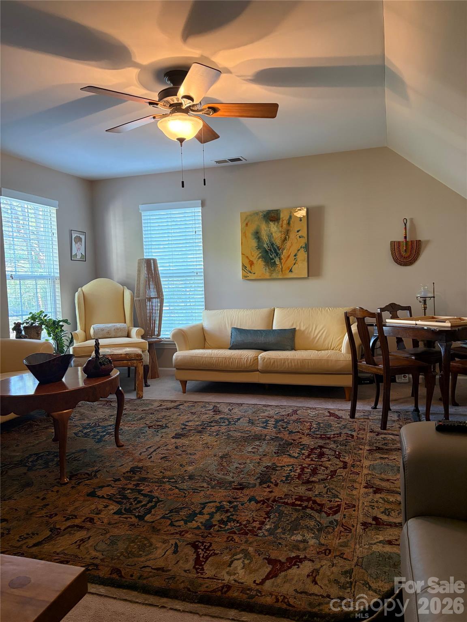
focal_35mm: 26
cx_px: 234
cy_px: 311
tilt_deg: -0.8
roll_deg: +2.5
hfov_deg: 53.1
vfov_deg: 67.3
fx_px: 468
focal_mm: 5.96
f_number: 1.6
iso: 250
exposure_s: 1/60
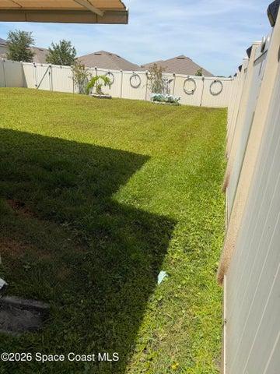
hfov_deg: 56.8
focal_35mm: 24
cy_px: 187
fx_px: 259
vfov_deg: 71.6
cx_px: 140
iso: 80
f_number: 1.78
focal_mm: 6.76
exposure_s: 1/4167
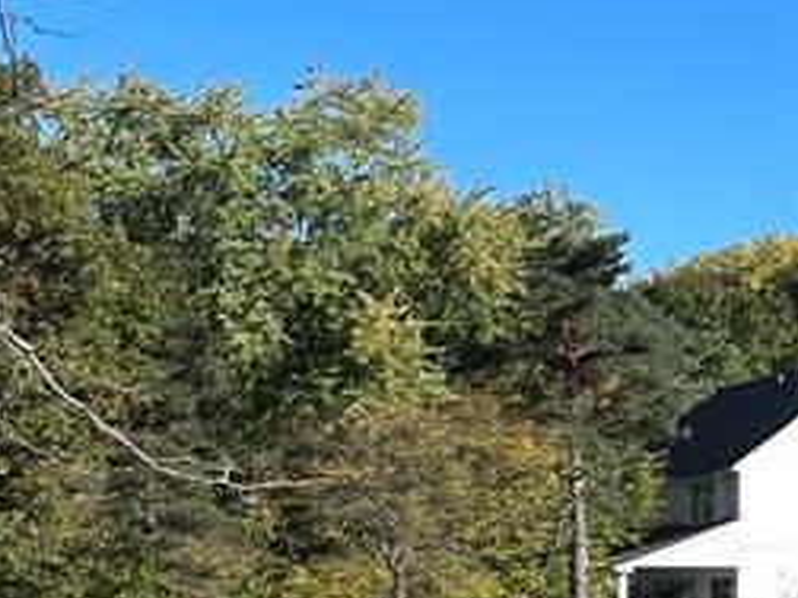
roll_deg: -0.4
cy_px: 598
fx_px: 2442
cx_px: -827
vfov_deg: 13.8
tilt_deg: -0.1
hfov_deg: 14.9
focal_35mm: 106
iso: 50
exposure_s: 1/2353
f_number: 1.5
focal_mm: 5.7
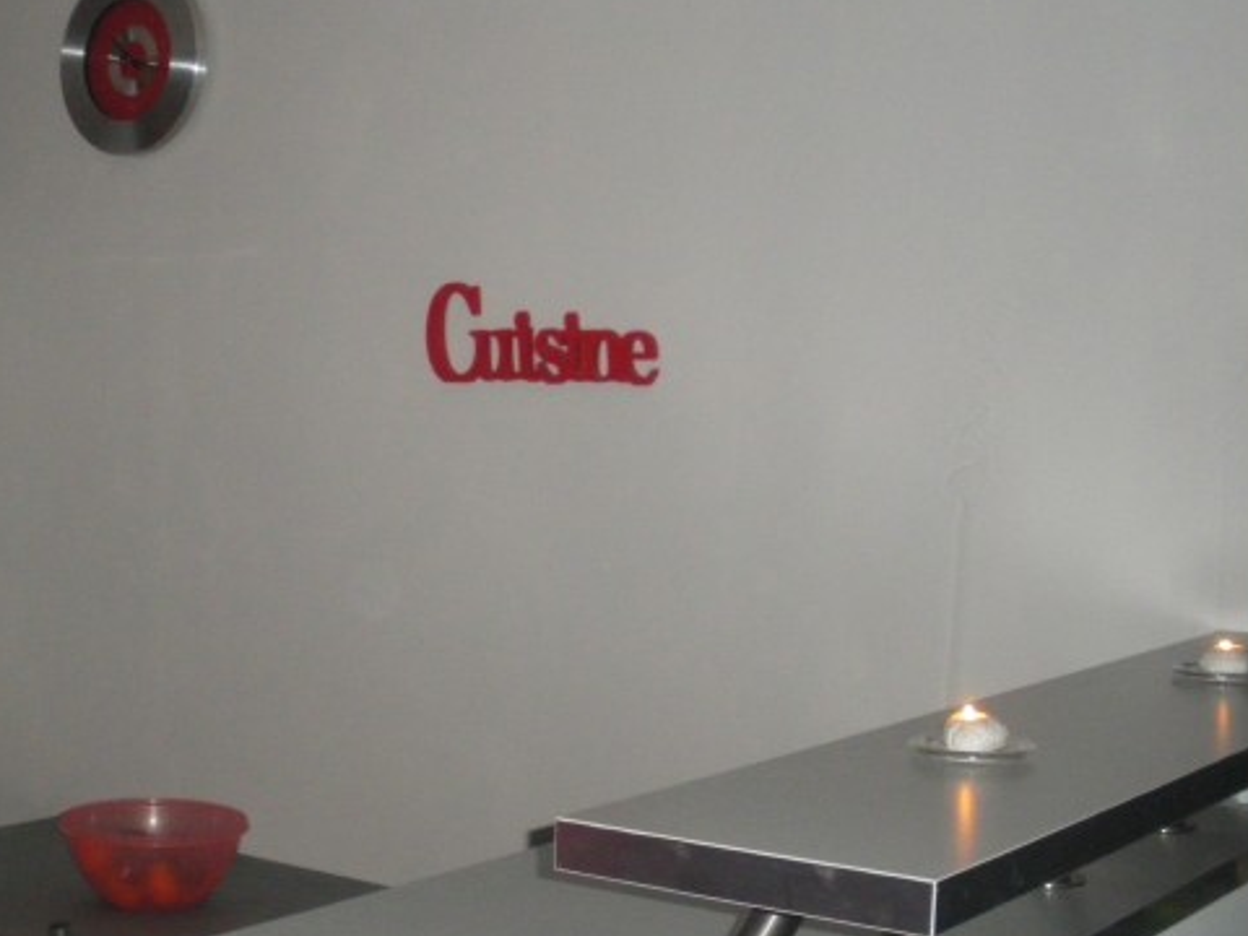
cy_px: 434
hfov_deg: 31.6
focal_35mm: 60
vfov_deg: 24.4
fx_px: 2163
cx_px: 320
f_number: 3.5
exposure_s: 1/50
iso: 400
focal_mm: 6.3
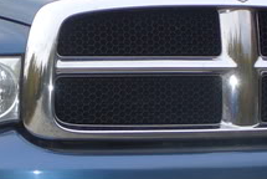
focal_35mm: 143
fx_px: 1062
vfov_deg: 9.6
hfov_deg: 14.3
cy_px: 58
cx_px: 113
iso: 80
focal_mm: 6.1
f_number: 2.8
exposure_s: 1/200
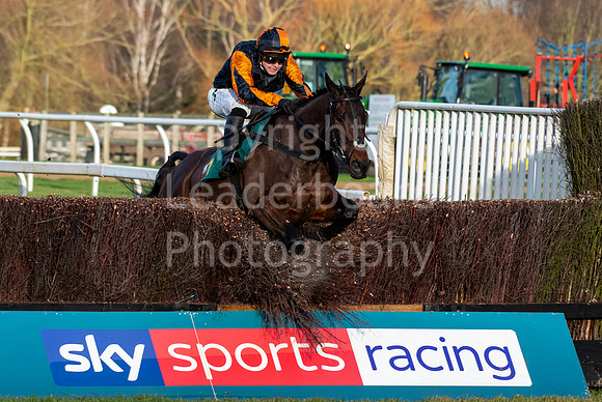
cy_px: 183
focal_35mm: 360
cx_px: 282
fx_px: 6026
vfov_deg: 3.8
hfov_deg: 5.7
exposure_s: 1/1600
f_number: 6.3
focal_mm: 210
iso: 1250
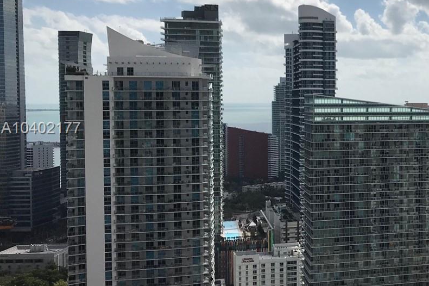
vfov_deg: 23.0
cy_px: 129
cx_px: 433
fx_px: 703
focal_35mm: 59
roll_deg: -0.7
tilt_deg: -2.0
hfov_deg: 31.3
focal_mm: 3.99
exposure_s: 1/7407
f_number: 1.8
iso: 20
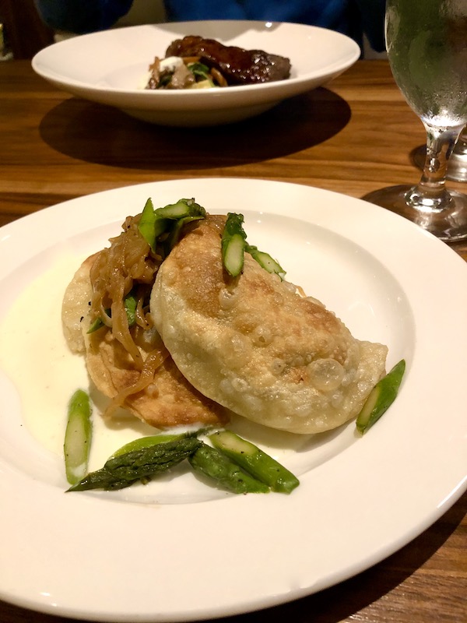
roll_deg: +2.4
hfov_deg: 49.7
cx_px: 234
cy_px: 312
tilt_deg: -38.1
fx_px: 504
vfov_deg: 63.4
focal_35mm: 28
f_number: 1.8
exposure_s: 1/6
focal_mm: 4
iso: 100
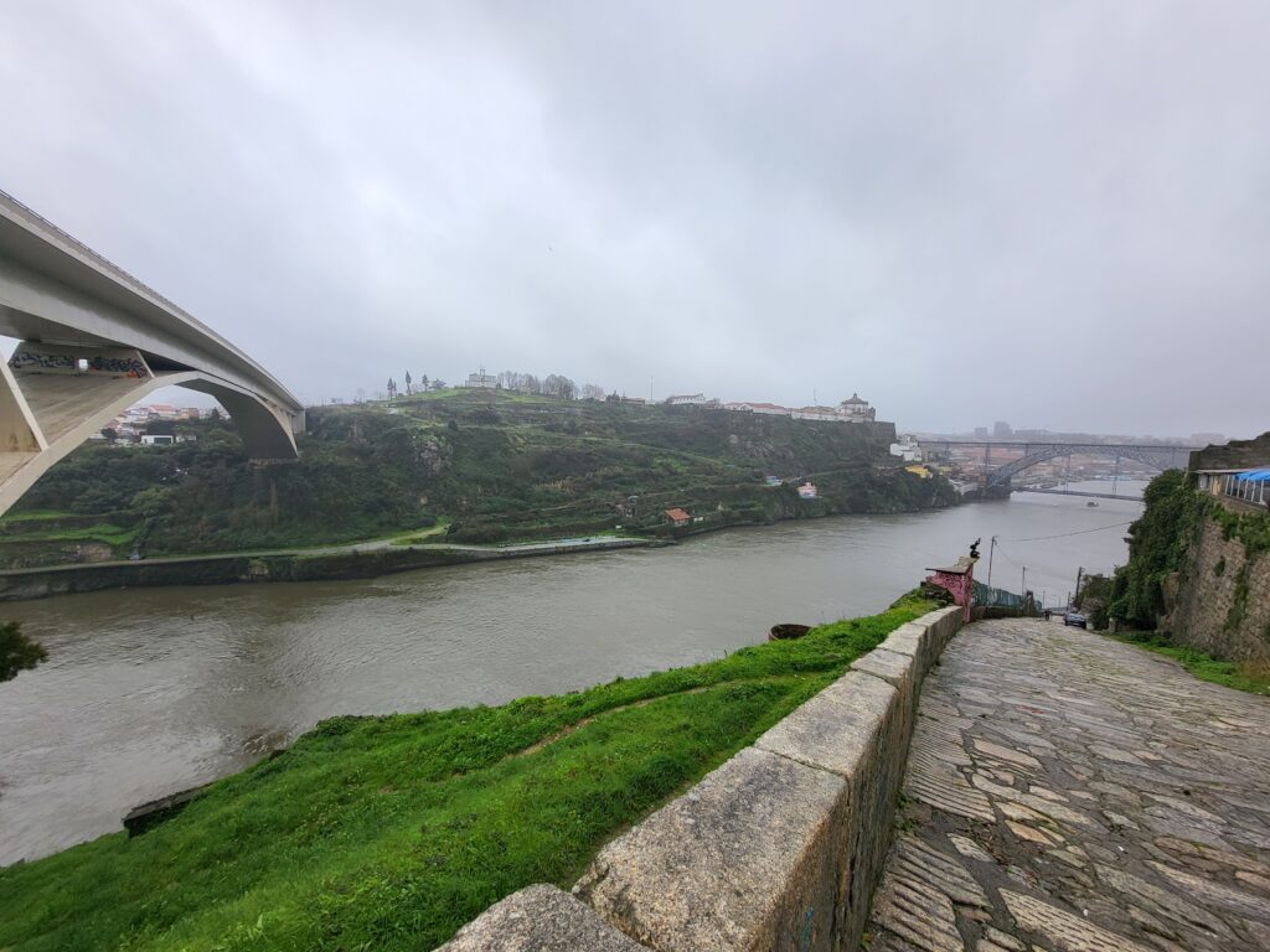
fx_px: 477
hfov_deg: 106.2
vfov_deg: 89.9
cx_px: 635
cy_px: 476
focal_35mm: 13
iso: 32
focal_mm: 1.74
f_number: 2.2
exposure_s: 1/170
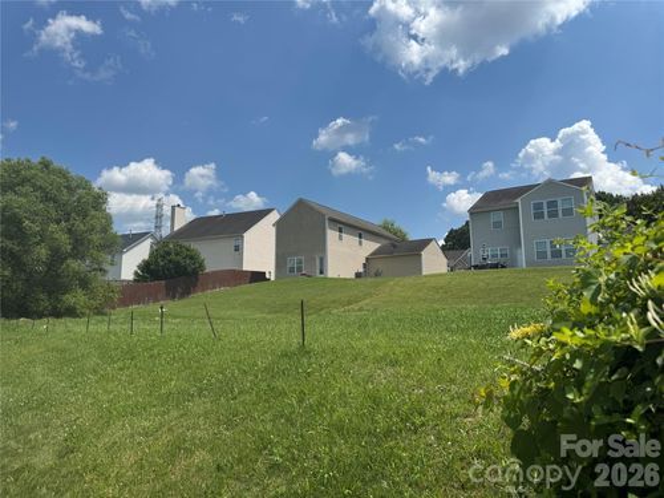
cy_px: 249
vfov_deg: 56.8
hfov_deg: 71.6
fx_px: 460
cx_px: 332
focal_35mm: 24
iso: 80
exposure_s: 1/6410
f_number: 1.78
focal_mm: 6.76
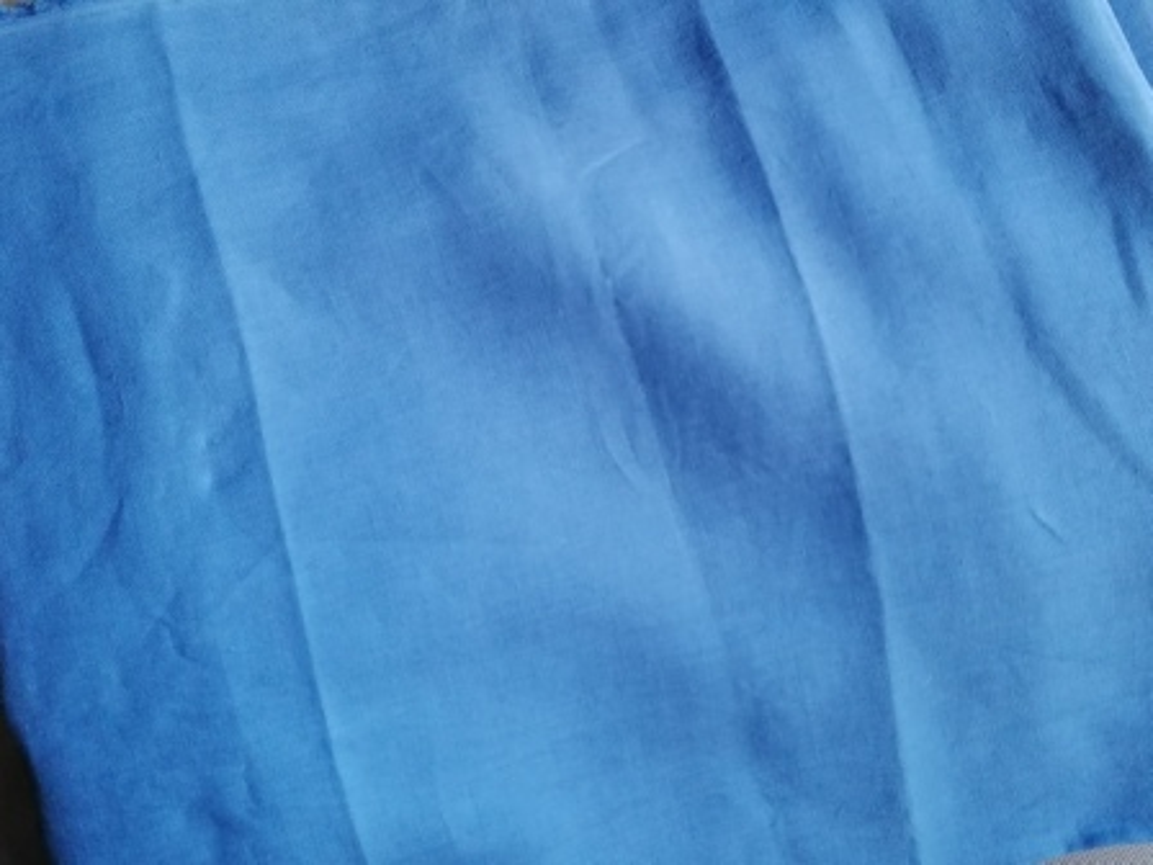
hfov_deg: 65.3
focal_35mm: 27
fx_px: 899
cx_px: 576
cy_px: 432
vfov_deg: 51.4
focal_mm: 4.75
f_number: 1.8
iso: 500
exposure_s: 1/100
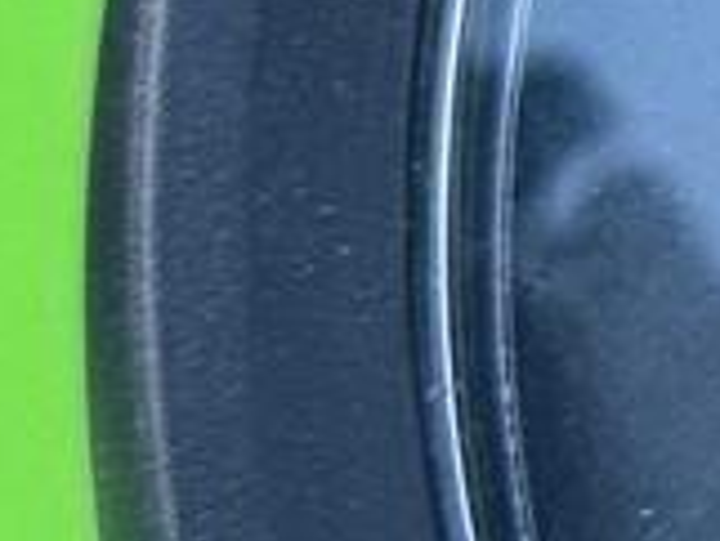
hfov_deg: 4.9
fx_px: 7931
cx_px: 2460
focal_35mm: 381
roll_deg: -2.8
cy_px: 116
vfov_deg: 3.9
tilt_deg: -40.4
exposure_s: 1/323
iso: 64
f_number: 1.78
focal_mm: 6.76
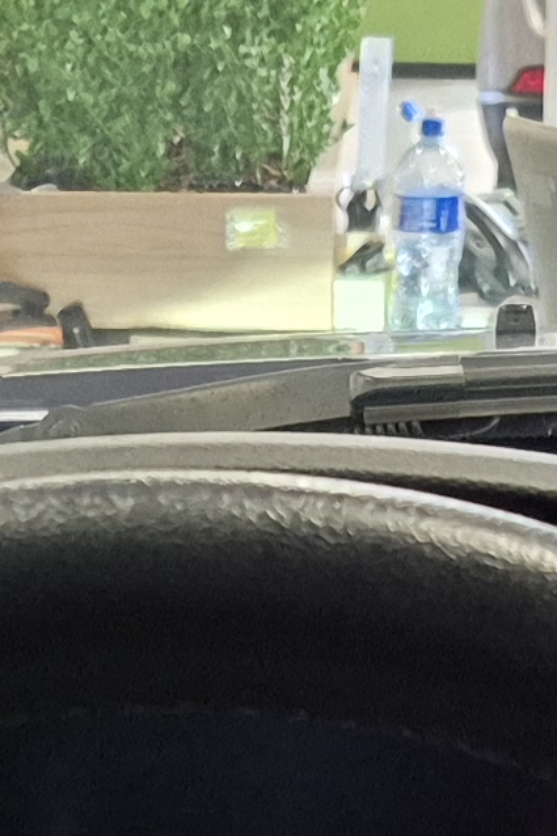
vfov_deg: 12.2
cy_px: 1629
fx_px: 3483
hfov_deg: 9.1
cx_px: 307
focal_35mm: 150
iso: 1250
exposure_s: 1/60
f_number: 1.8
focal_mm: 5.4
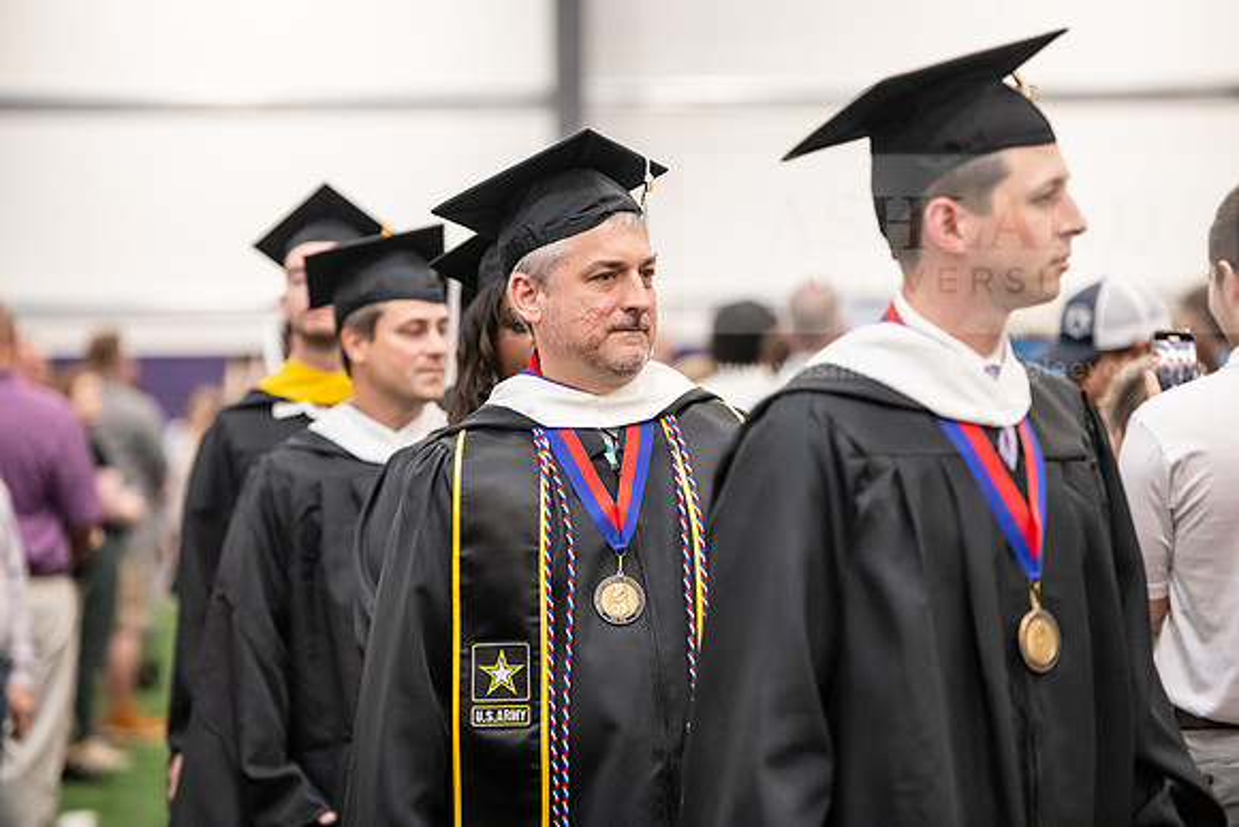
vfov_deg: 10.2
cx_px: 620
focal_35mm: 135
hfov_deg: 15.2
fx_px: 4647
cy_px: 414
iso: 3200
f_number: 3.2
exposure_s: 1/200
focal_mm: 135
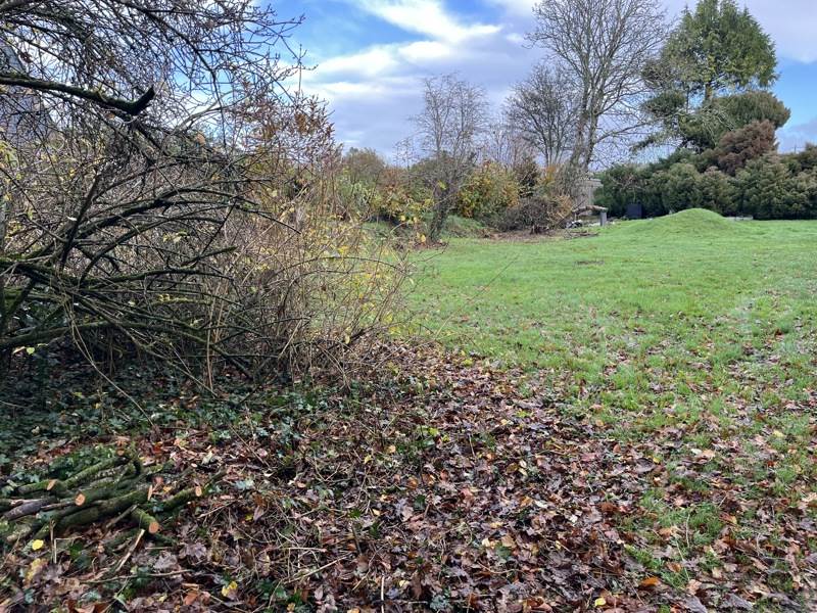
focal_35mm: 26
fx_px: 614
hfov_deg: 67.3
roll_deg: +2.6
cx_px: 408
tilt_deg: -7.8
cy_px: 306
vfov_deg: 53.1
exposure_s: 1/186
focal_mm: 5.1
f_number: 1.6
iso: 40
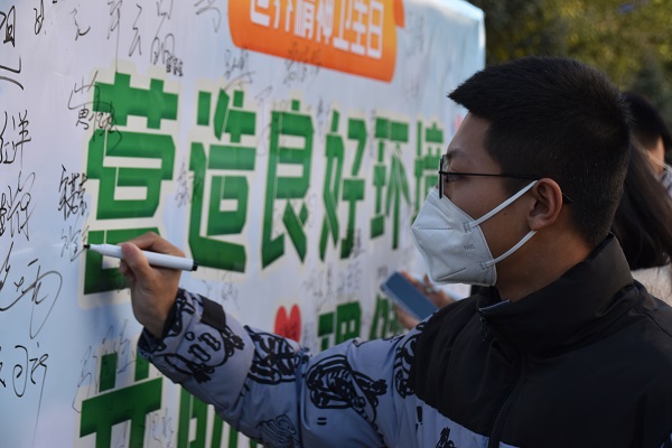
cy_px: 224
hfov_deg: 21.9
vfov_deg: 14.7
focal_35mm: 93
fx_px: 1736
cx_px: 336
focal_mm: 62
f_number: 5.6
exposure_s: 1/250
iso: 280
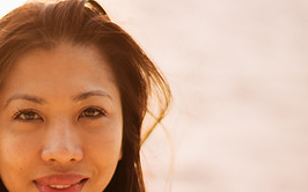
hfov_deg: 16.0
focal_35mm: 129
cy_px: 183
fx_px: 1082
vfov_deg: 10.1
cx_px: 37
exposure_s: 1/2000
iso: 100
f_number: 1.4
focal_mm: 58
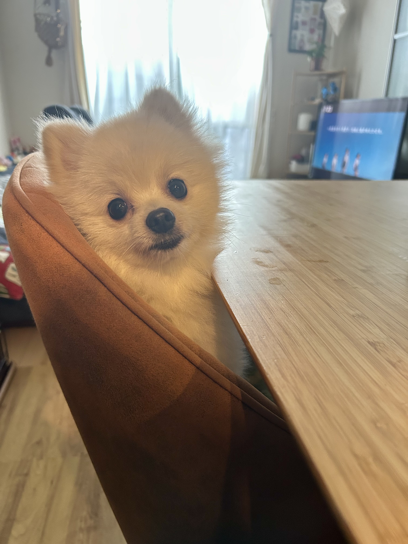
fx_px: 409
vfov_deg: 67.3
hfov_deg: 53.1
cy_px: 272
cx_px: 204
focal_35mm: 26
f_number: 1.5
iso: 400
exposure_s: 1/50
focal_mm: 5.7
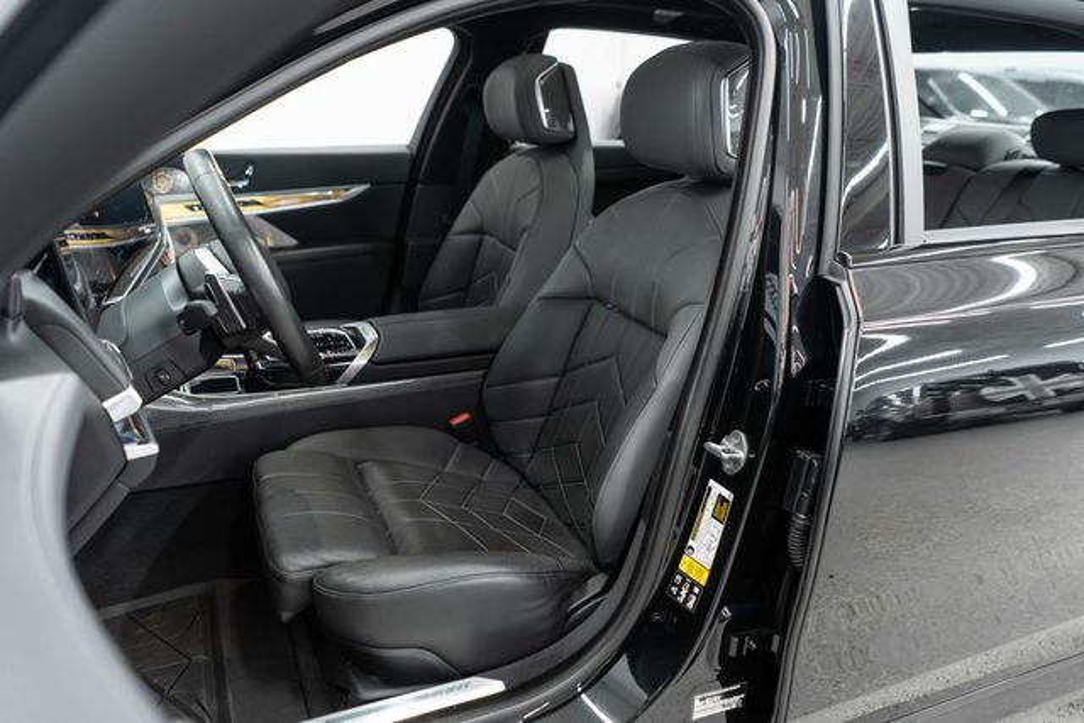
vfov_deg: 46.4
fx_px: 843
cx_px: 542
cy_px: 362
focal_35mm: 28
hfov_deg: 65.5
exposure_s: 1/40
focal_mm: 28
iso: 800
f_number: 3.2
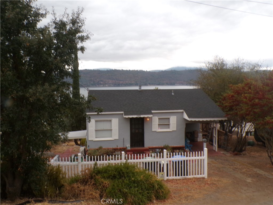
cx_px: 136
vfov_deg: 44.2
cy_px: 102
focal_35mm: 32
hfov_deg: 56.8
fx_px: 252
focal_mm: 5.8
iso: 235
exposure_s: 1/60
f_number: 8.3
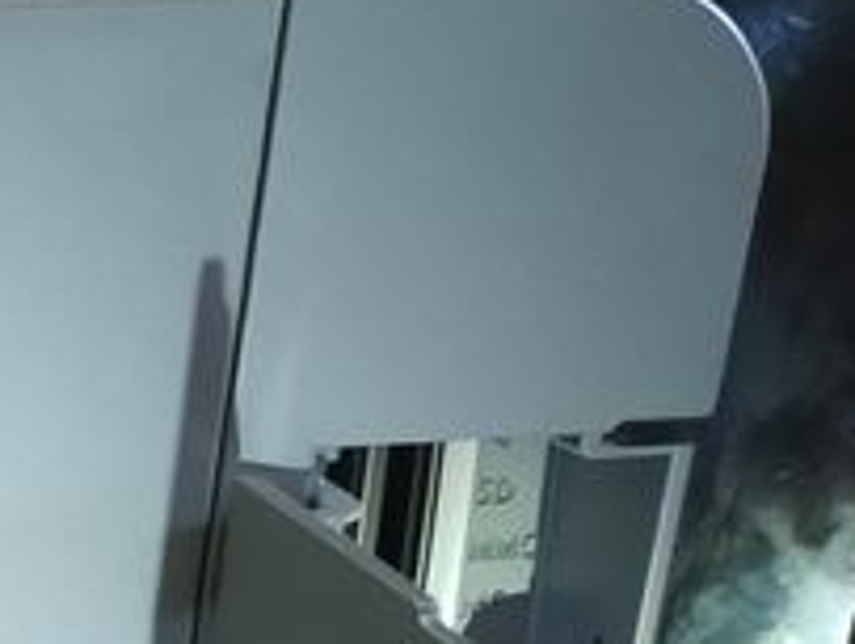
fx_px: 2920
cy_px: 316
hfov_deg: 12.9
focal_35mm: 118
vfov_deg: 12.6
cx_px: -1167
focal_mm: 3.94
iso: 500
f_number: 1.9
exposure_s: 1/17
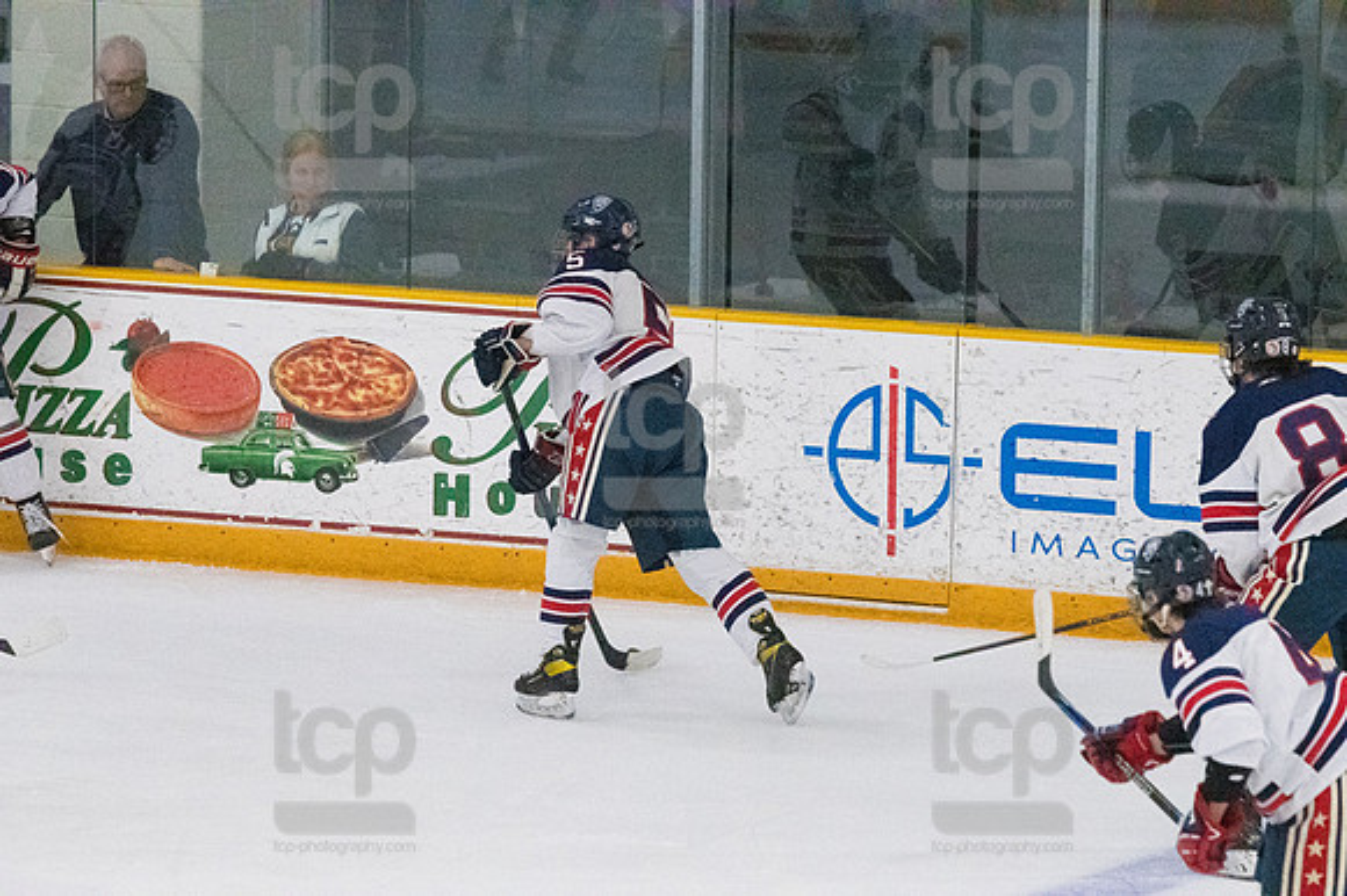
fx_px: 11218
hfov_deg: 6.9
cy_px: 448
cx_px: 674
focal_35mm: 300
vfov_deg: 4.6
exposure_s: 1/1600
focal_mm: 200
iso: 8000
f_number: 5
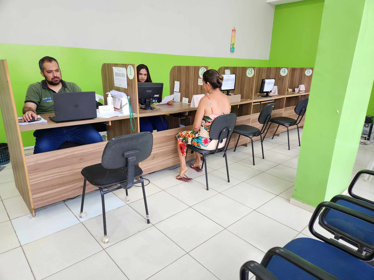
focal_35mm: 23
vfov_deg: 58.9
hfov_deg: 73.9
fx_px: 248
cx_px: 187
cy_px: 140
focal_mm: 5.4
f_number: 1.8
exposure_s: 1/120
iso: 160
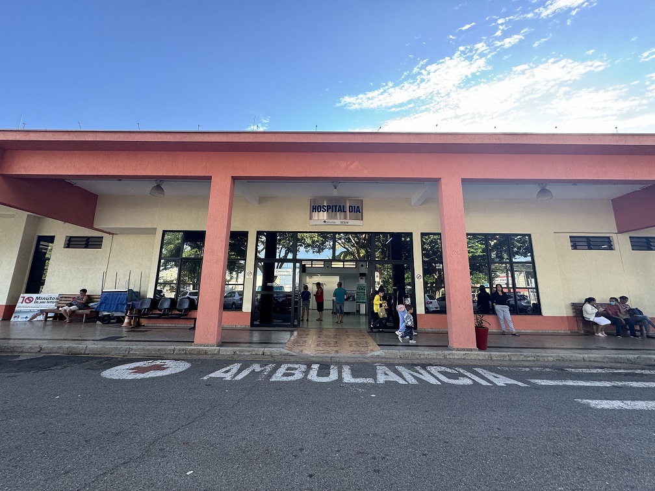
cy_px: 246
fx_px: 265
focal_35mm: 14
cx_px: 328
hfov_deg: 102.1
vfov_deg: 85.7
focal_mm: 2.22
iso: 50
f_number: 2.2
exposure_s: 1/99
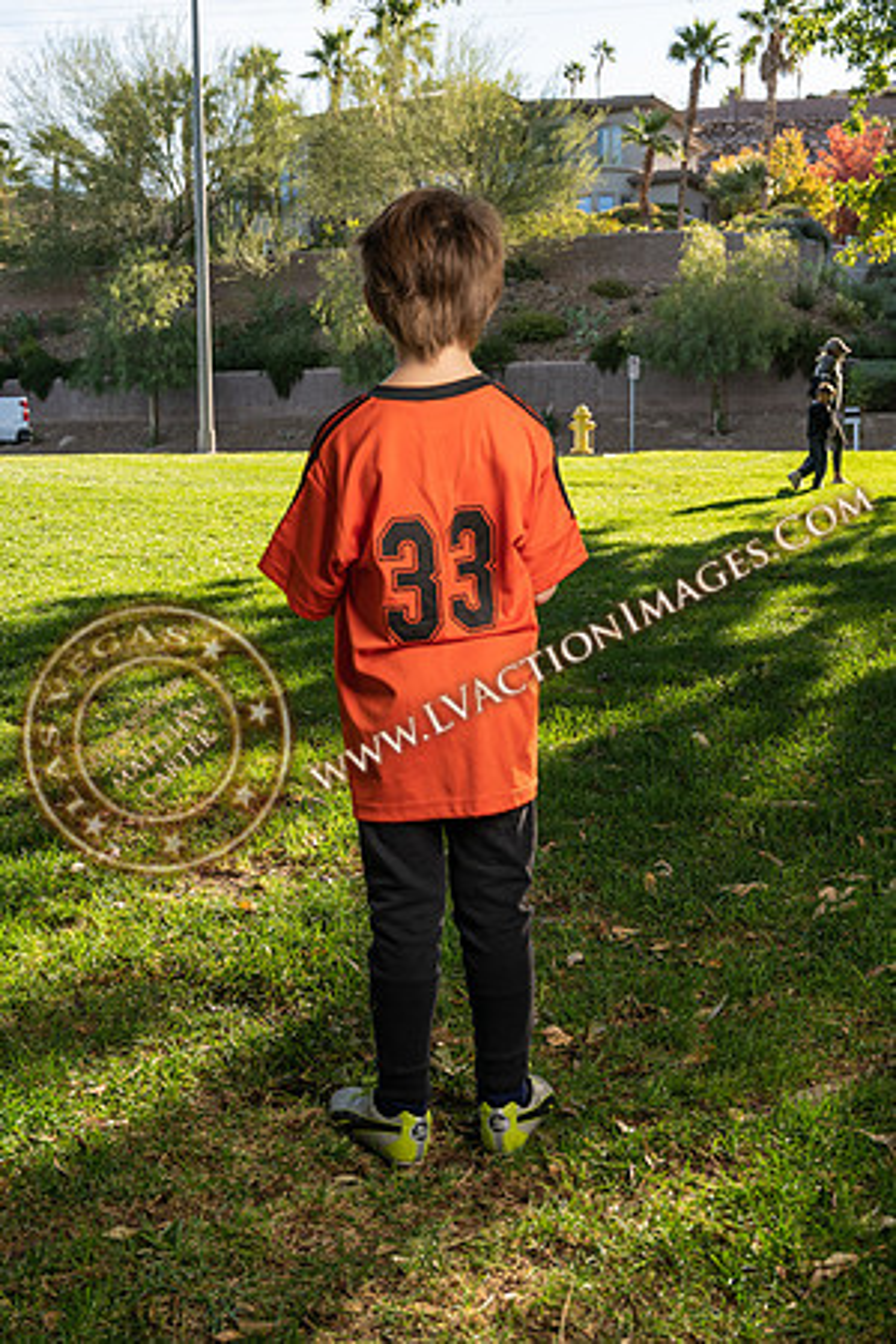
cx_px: 448
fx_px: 1381
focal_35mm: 37
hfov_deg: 35.9
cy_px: 672
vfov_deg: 51.9
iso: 100
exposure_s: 1/160
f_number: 5.6
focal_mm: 37
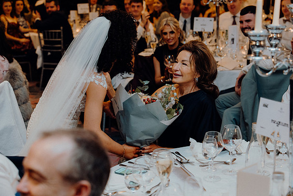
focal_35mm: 69
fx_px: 562
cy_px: 97
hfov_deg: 29.2
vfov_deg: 19.7
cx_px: 148
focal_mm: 66
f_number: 3.5
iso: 2500
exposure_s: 1/160
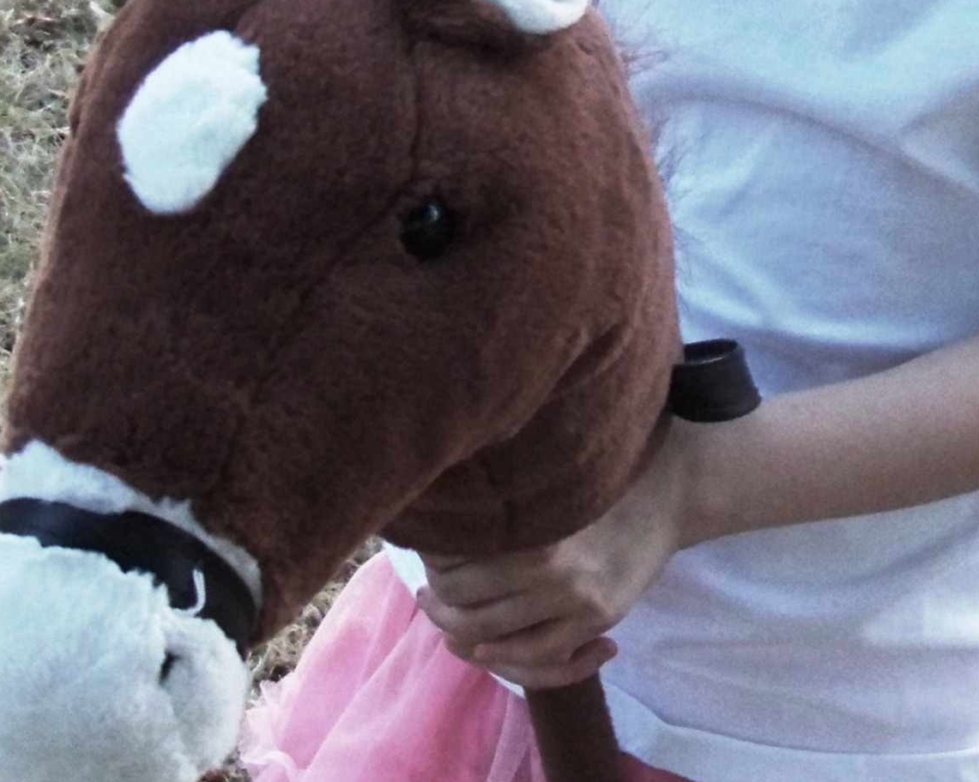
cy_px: 132
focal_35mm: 163
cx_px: 738
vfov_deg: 9.4
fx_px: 4721
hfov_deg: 11.8
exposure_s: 1/100
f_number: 3.2
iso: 400
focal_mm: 10.5
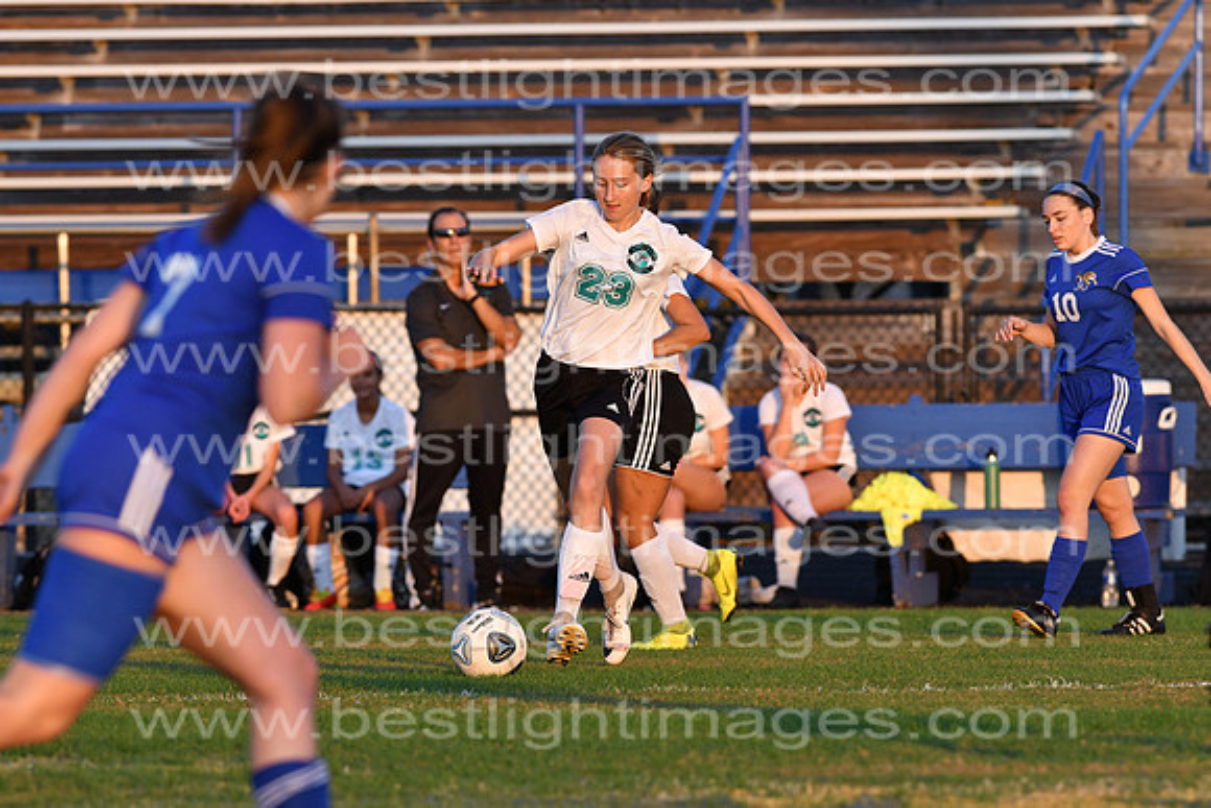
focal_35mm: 450
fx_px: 15140
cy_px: 404
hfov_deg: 4.6
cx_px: 606
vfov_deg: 3.1
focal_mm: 300
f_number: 5.6
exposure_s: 1/1000
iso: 640
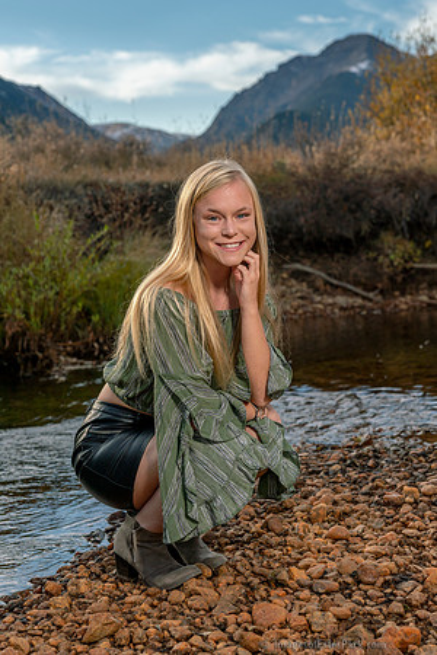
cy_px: 328
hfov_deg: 24.6
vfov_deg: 36.2
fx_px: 1001
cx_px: 218
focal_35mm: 55
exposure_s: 1/640
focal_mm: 55
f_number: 4.5
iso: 100
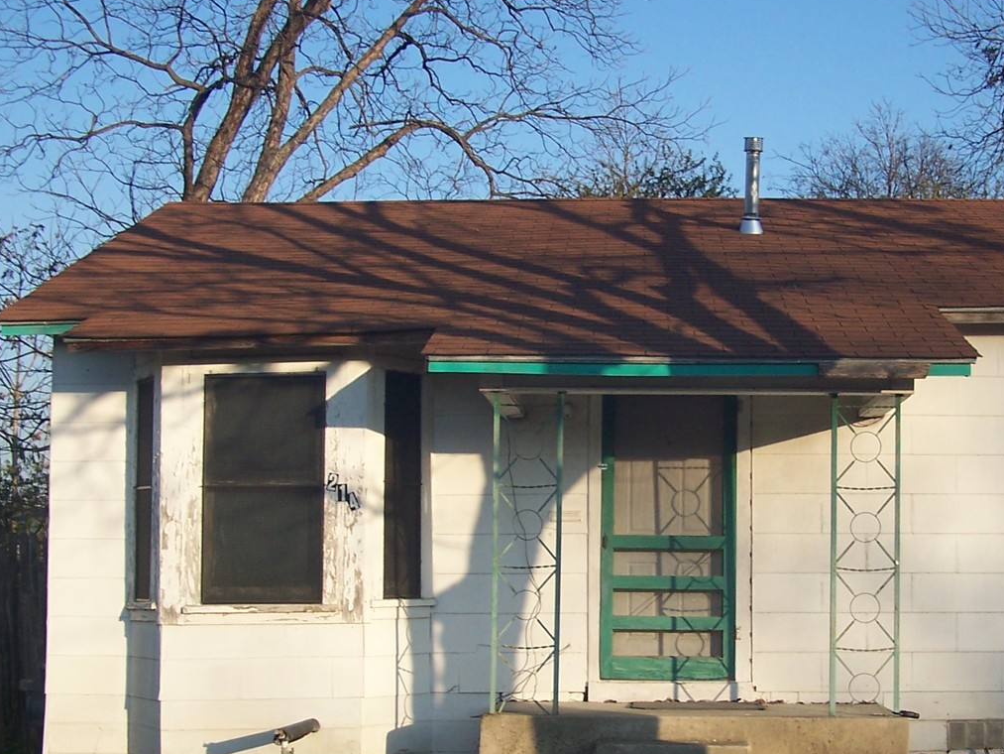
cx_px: 644
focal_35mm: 54
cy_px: 489
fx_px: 1566
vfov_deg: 26.9
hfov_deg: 35.3
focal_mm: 6.3
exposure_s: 1/750
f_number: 2.8
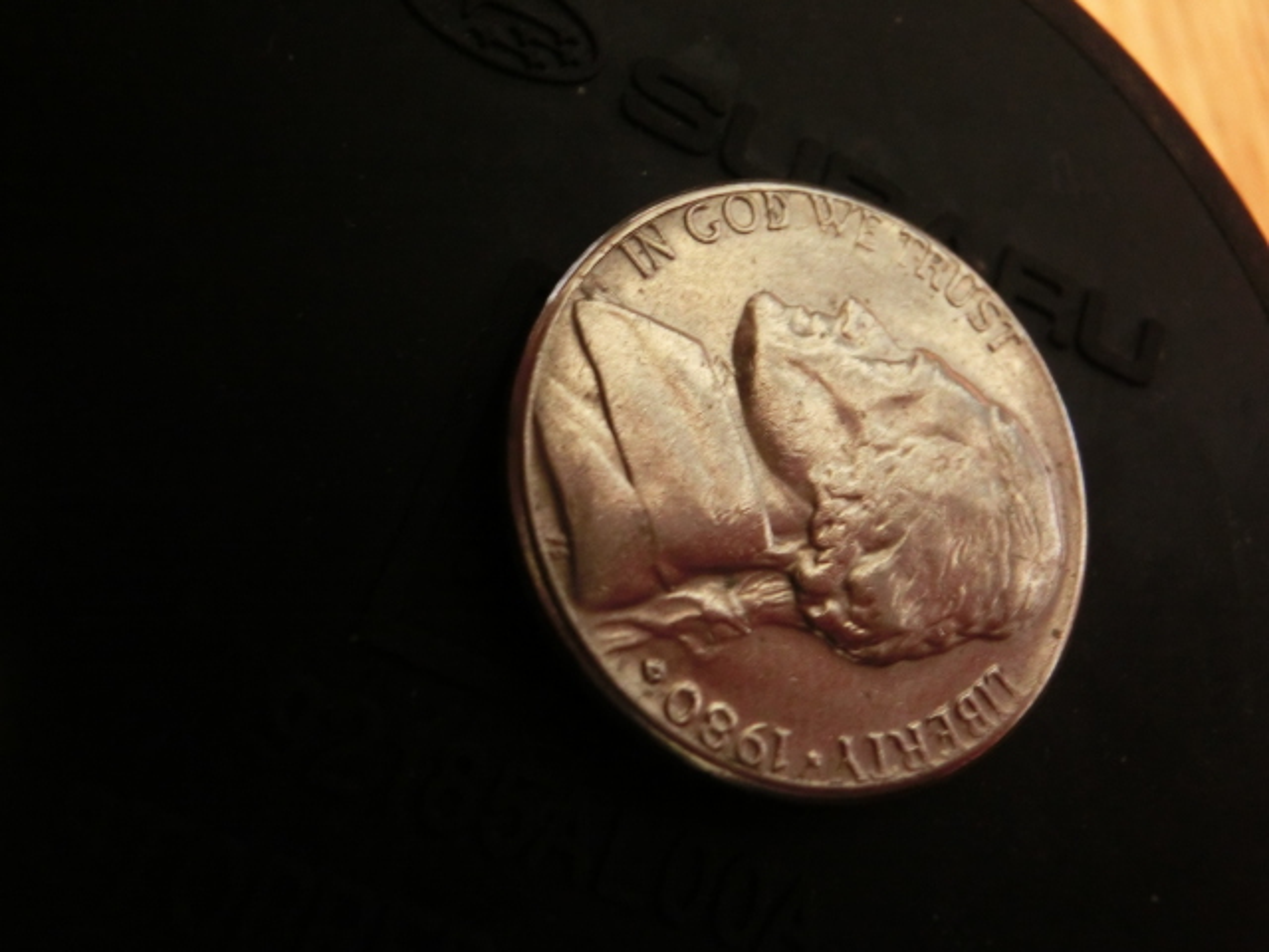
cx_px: 634
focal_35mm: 33
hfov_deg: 55.4
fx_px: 1210
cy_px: 476
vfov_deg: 42.9
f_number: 3.7
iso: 800
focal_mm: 5.93
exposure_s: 1/10
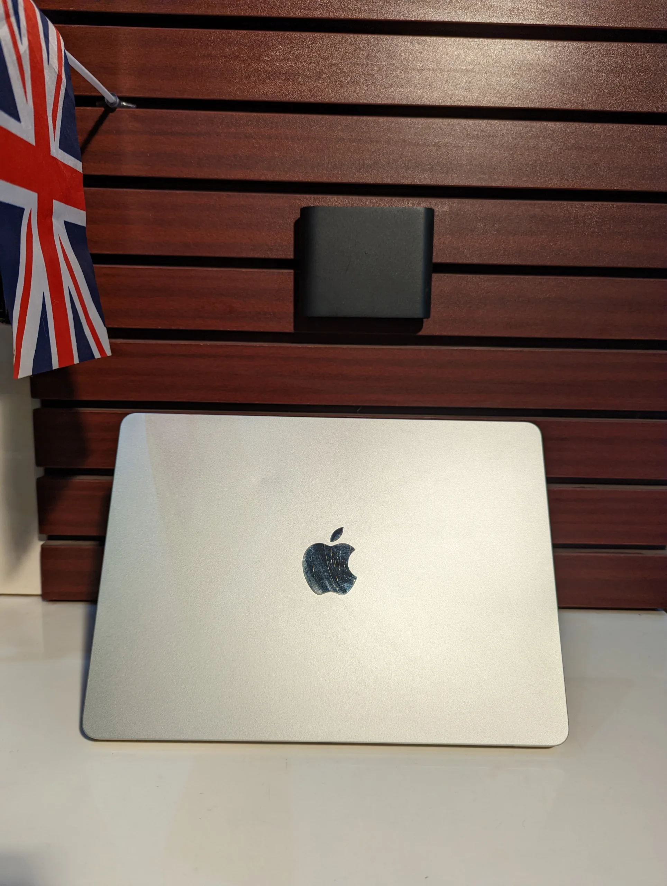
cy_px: 443
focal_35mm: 24
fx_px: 615
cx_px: 334
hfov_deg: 56.9
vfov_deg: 71.5
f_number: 1.85
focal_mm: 6.81
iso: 60
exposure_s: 1/98.6
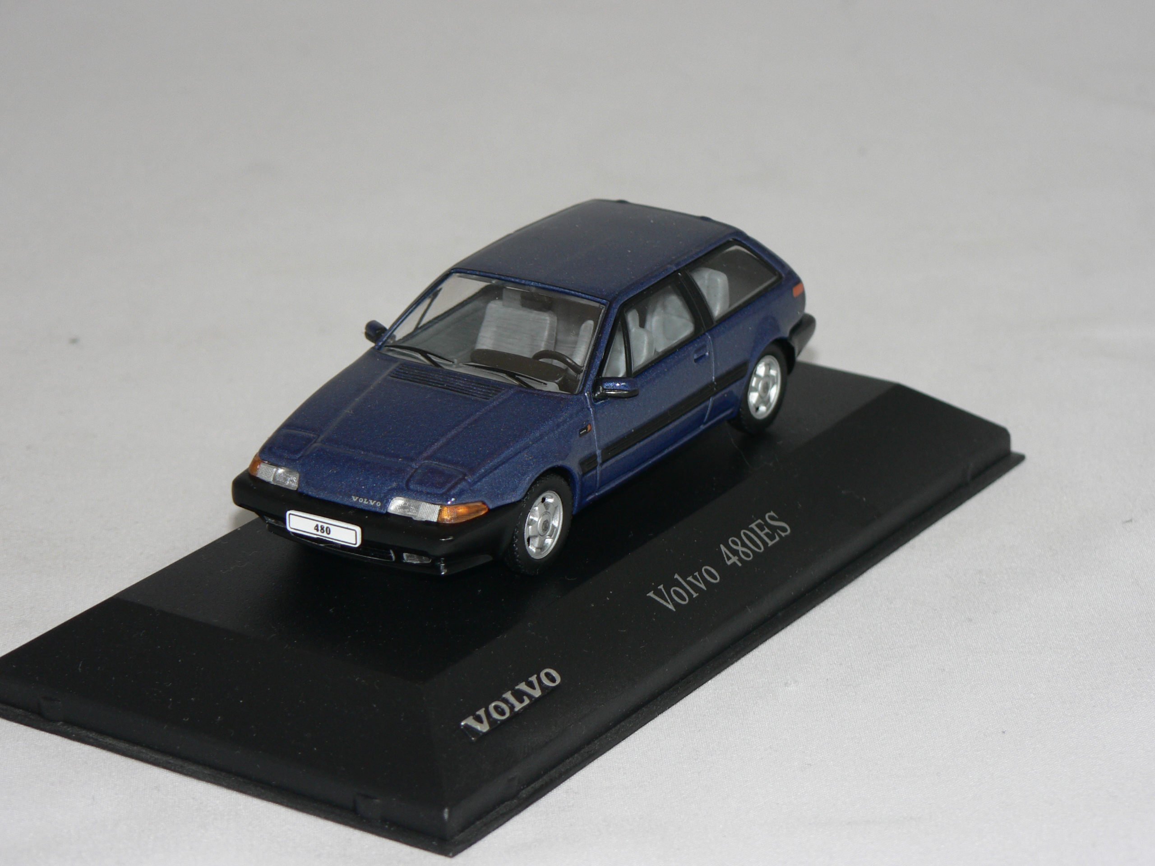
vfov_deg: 12.0
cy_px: 433
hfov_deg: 15.9
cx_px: 578
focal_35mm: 124
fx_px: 4137
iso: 80
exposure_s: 1/60
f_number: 3.2
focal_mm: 20.7
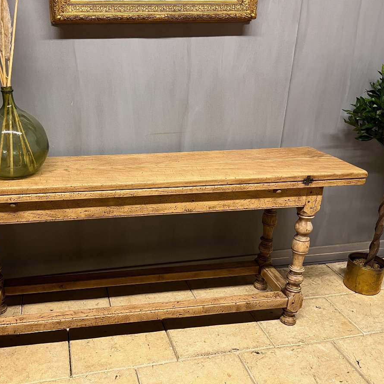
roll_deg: +0.2
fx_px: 389
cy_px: 192
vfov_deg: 52.5
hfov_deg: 51.6
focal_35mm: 31
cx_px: 131
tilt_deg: -21.2
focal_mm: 5.1
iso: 250
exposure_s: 1/50
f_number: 1.6
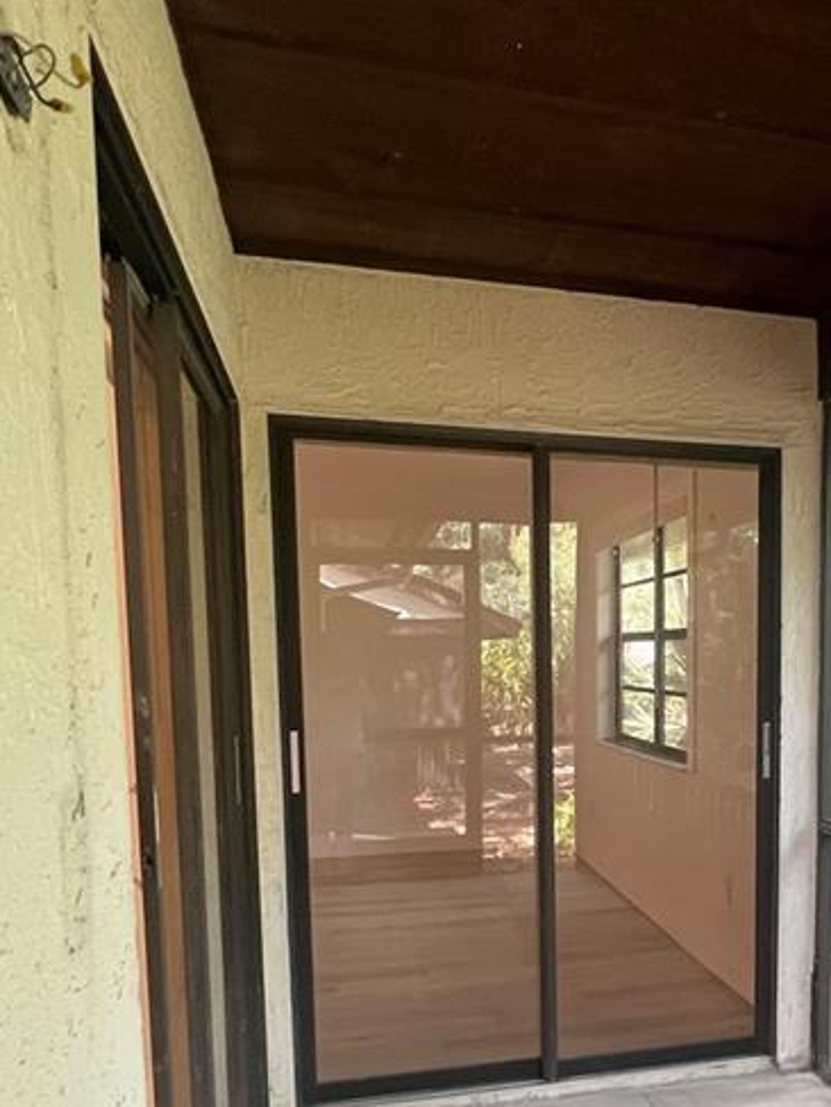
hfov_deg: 41.2
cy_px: 764
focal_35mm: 32
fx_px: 1024
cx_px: 727
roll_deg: -0.3
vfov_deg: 55.3
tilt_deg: -6.6
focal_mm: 1.57
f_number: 1.8
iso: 250
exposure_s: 1/80
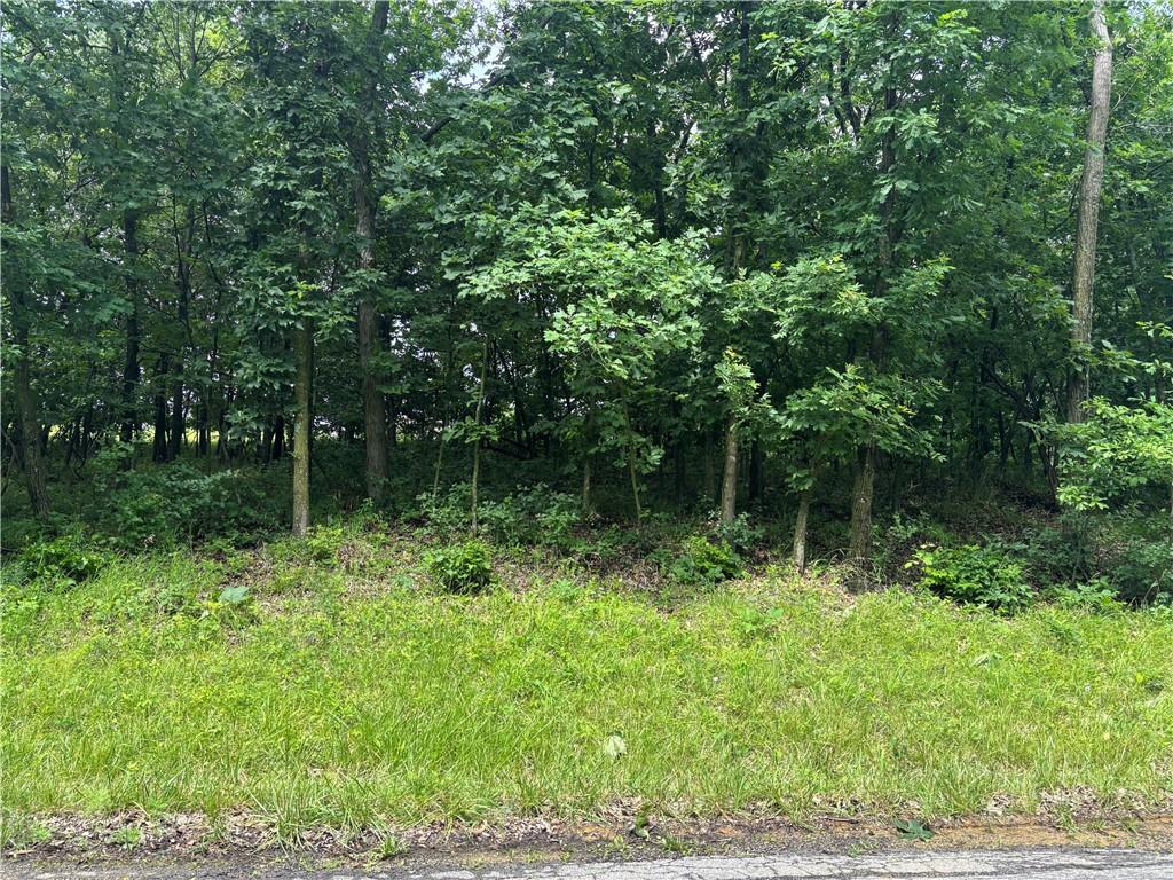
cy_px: 440
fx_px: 881
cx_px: 586
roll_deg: -1.8
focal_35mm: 26
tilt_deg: +5.3
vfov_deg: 53.1
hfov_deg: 67.3
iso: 50
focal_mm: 5.96
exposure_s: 1/359
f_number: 1.6
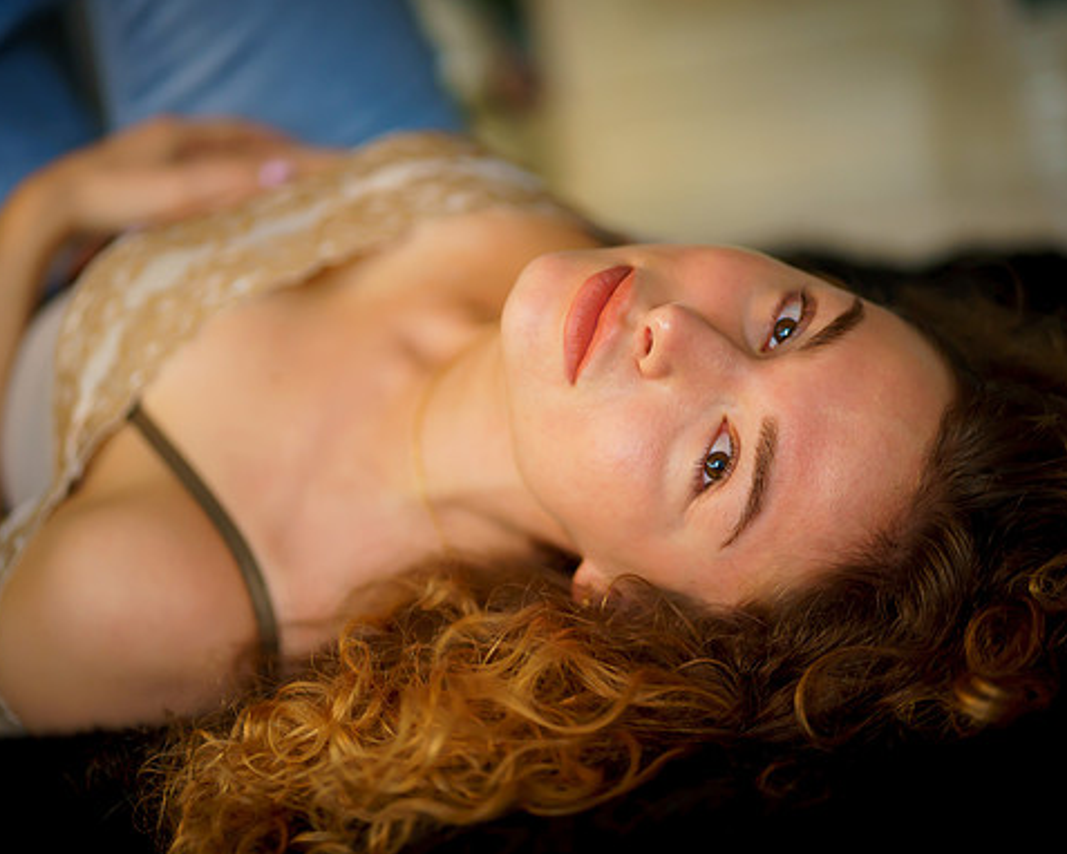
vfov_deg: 15.9
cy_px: 426
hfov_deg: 19.8
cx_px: 528
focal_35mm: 97
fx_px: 3064
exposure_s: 1/200
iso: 500
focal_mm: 85
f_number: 1.8
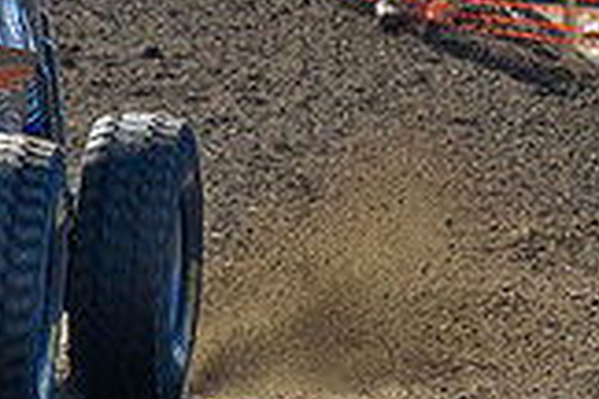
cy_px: 159
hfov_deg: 1.7
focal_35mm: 1219
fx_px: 20281
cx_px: -440
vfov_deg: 1.1
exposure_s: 1/640
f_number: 9
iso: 640
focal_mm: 340
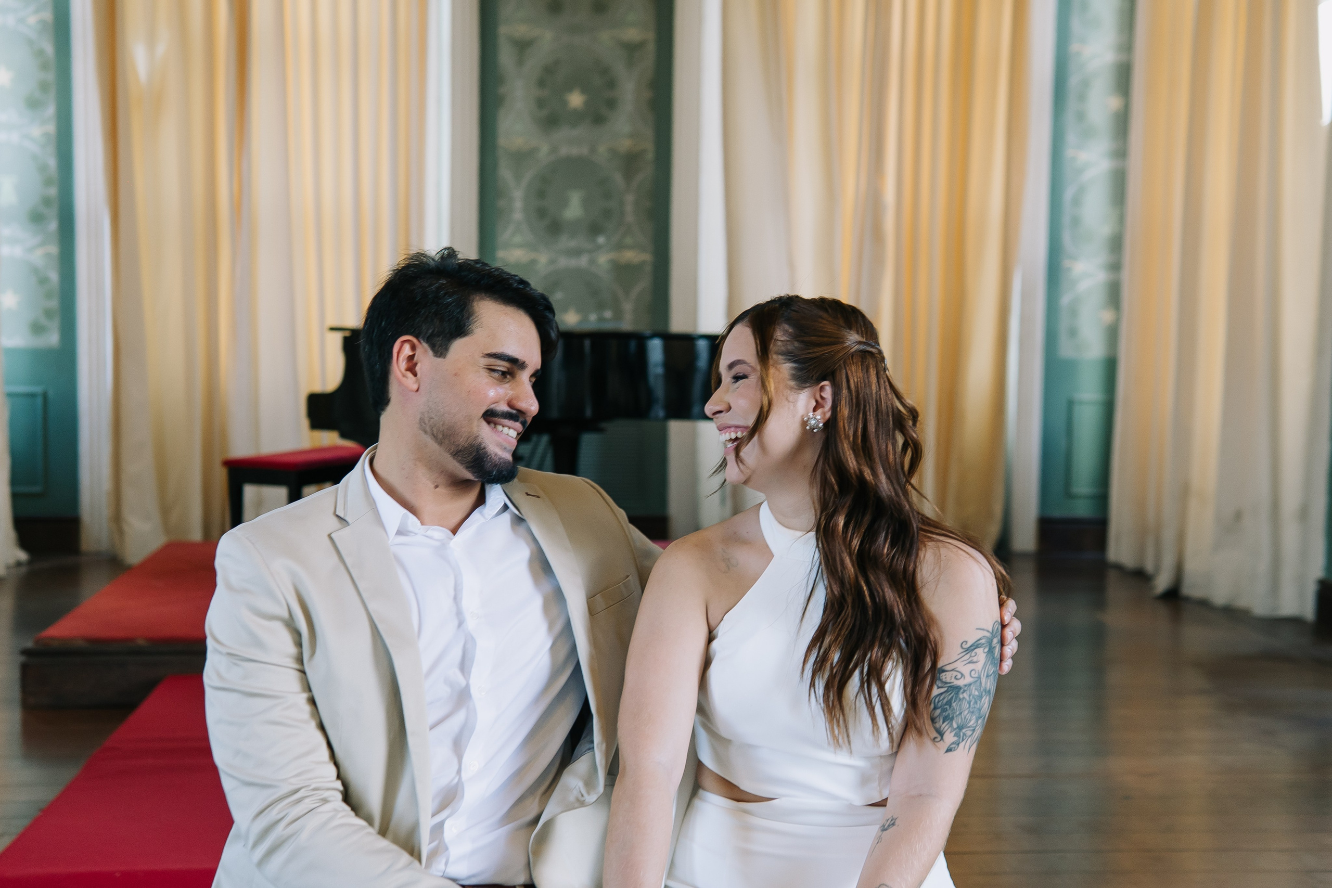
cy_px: 444
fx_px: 1665
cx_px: 666
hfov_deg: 43.6
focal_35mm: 45
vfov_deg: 29.9
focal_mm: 30
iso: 320
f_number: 2.5
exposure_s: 1/125
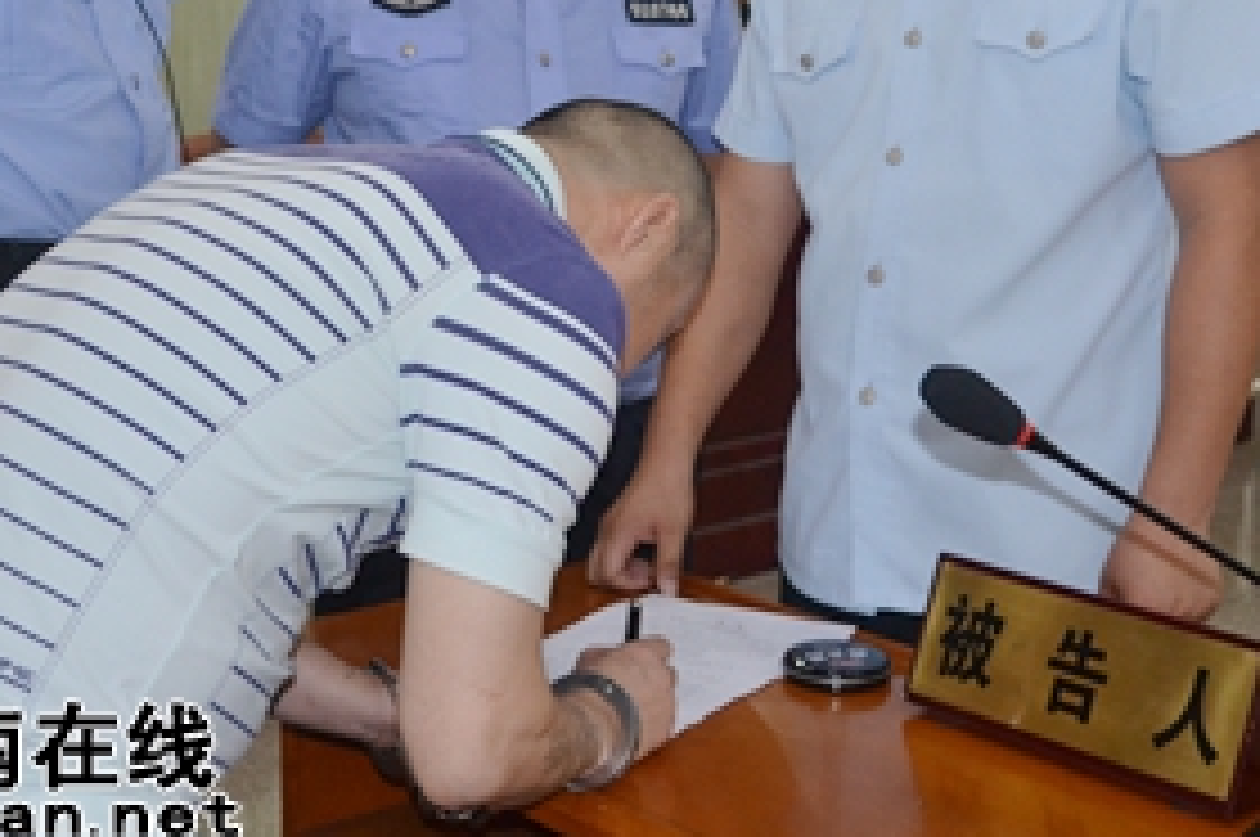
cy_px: 164
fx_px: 2063
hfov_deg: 34.0
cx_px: 594
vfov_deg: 22.6
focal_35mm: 59
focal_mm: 22
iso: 720
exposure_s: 1/60
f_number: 3.8
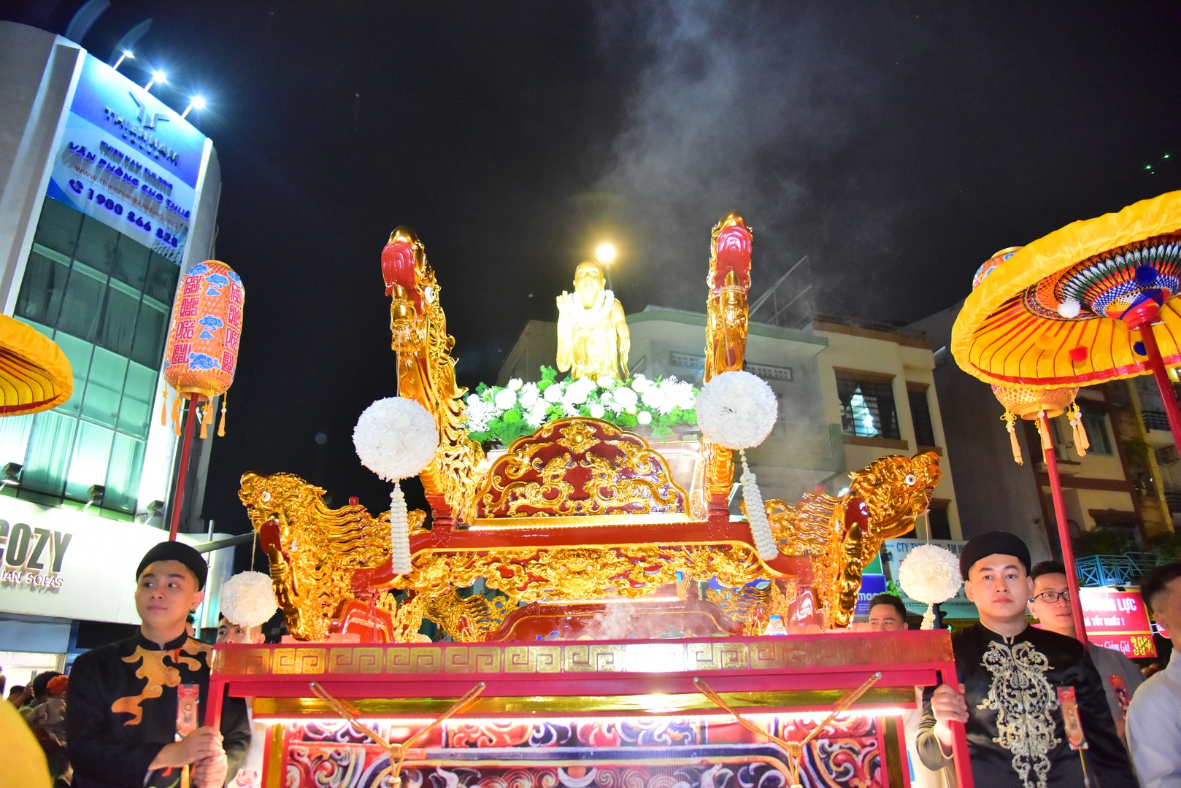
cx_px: 590
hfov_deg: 73.7
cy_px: 394
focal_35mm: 24
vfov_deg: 53.2
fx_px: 788
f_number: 4
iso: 3200
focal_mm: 24
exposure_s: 1/80
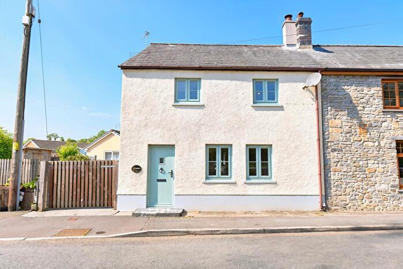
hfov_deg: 76.1
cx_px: 202
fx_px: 257
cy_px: 134
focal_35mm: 23
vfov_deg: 55.1
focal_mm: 23
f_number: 11
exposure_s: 1/500
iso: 250
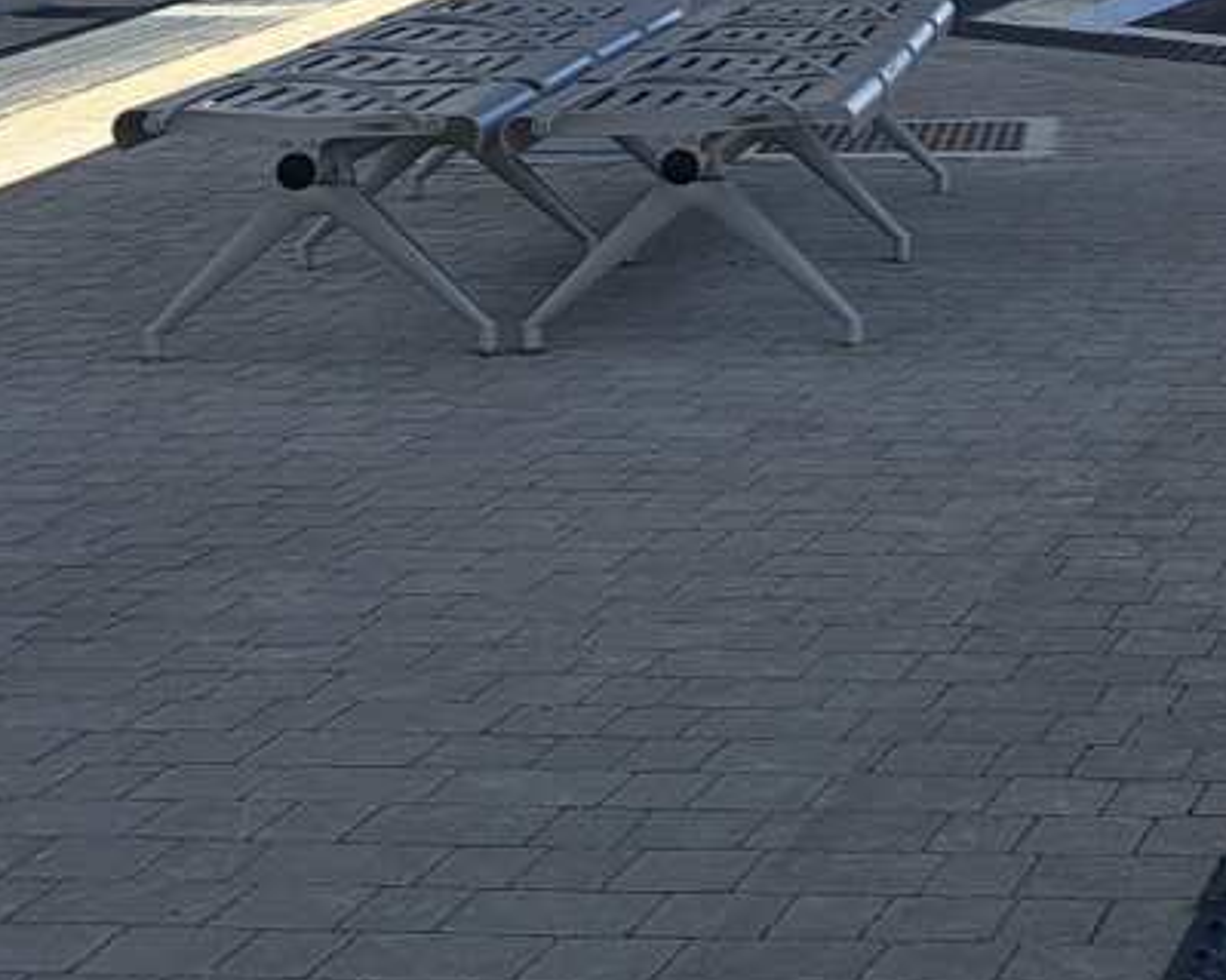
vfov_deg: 16.0
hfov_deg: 18.1
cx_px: 1856
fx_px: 3410
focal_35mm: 94
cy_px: -9
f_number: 1.8
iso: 50
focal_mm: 5.23
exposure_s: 1/820
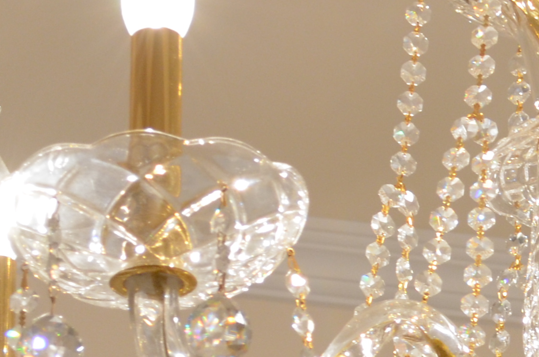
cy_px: 310
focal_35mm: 235
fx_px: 3512
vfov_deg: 5.8
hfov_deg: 8.7
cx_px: 686
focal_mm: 36
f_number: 6.3
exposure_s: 1/20
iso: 640
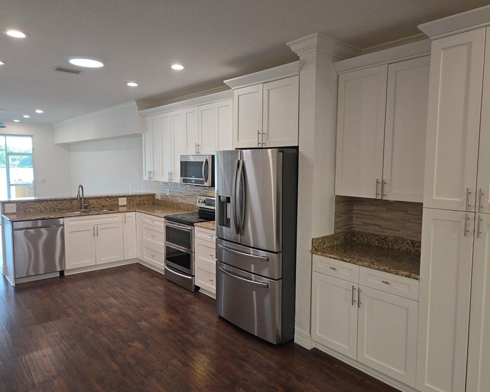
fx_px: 363
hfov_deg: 68.1
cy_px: 199
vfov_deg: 56.8
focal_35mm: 25
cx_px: 250
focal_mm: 5.4
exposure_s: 1/120
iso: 100
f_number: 1.8
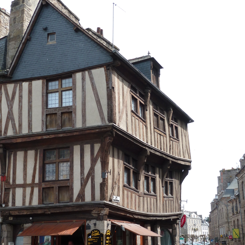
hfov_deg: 35.4
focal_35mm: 48
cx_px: 119
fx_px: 384
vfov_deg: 35.2
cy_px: 147
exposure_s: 1/250
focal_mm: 6.1
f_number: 4
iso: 80
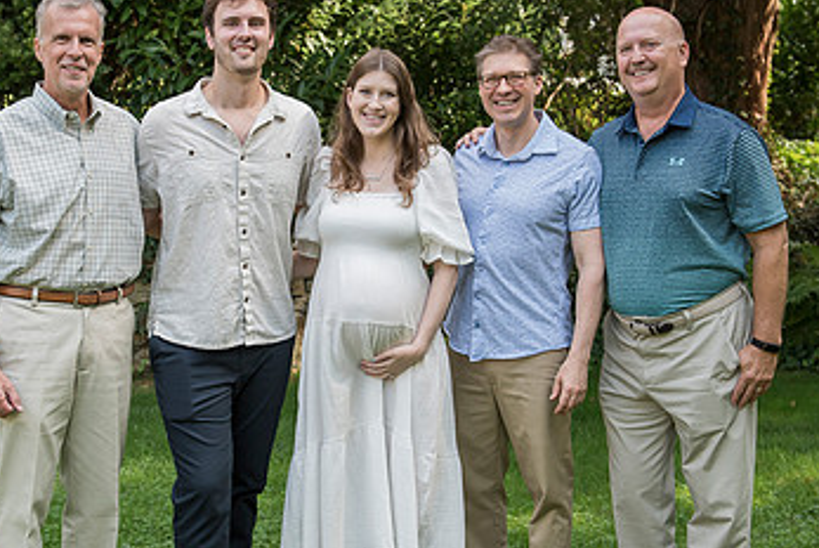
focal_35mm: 62
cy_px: 259
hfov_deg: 32.2
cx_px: 305
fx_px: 1412
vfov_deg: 22.0
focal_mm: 35
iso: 640
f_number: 4
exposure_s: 1/640
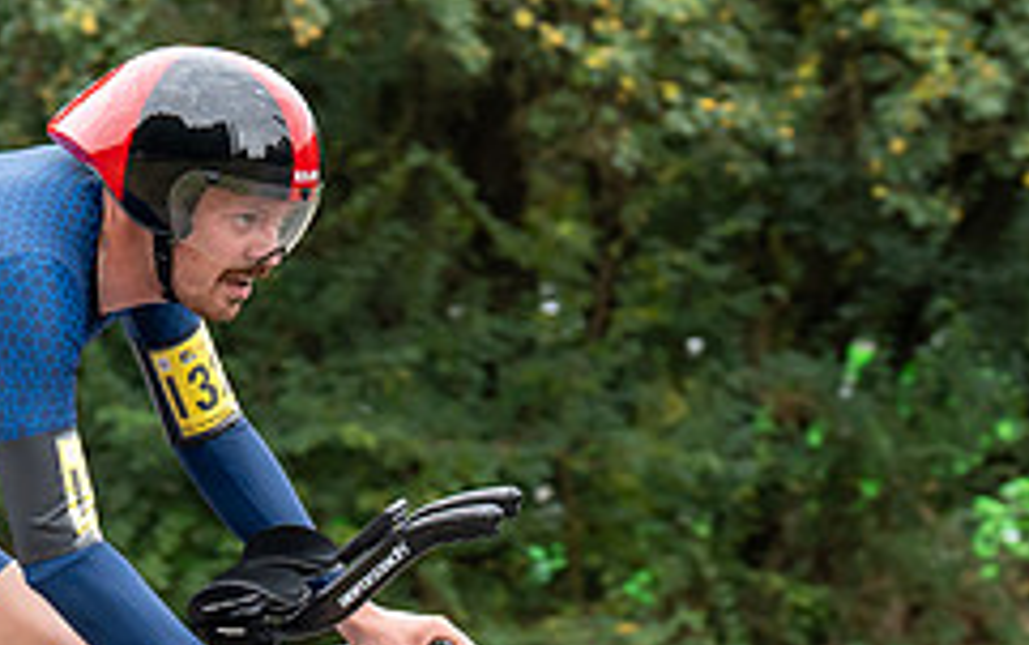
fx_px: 7296
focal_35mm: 260
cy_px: 437
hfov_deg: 8.0
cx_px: 7
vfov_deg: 5.1
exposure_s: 1/1000
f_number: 4
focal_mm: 70
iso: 800
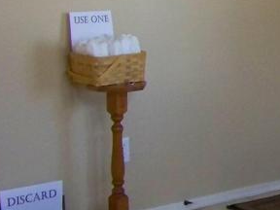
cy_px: 24
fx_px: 1035
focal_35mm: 128
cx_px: 462
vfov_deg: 11.5
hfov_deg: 14.1
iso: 250
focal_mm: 5.85
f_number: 2.8
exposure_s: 1/30
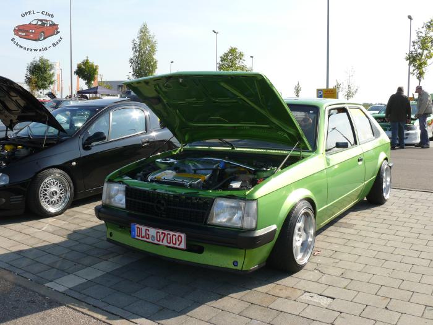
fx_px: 438
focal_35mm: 35
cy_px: 162
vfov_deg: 40.7
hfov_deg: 52.6
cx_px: 216
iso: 100
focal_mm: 7.4
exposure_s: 1/250
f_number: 5.6
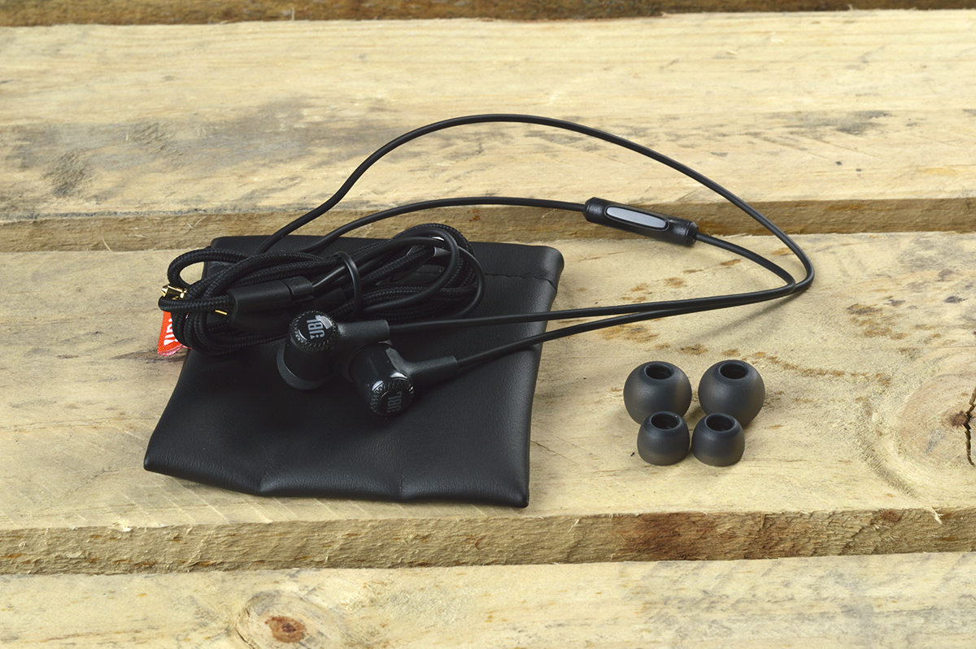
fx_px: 2032
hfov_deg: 27.0
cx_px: 488
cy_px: 324
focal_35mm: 75
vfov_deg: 18.2
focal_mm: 50
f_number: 16
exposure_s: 1/125
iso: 100
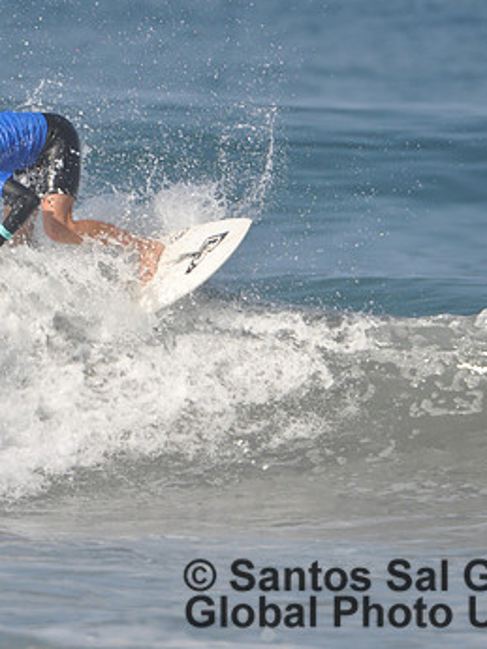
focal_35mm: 1333
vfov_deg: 1.5
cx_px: 154
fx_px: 24989
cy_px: 319
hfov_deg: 1.1
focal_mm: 550
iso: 400
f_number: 6.3
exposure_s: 1/1600
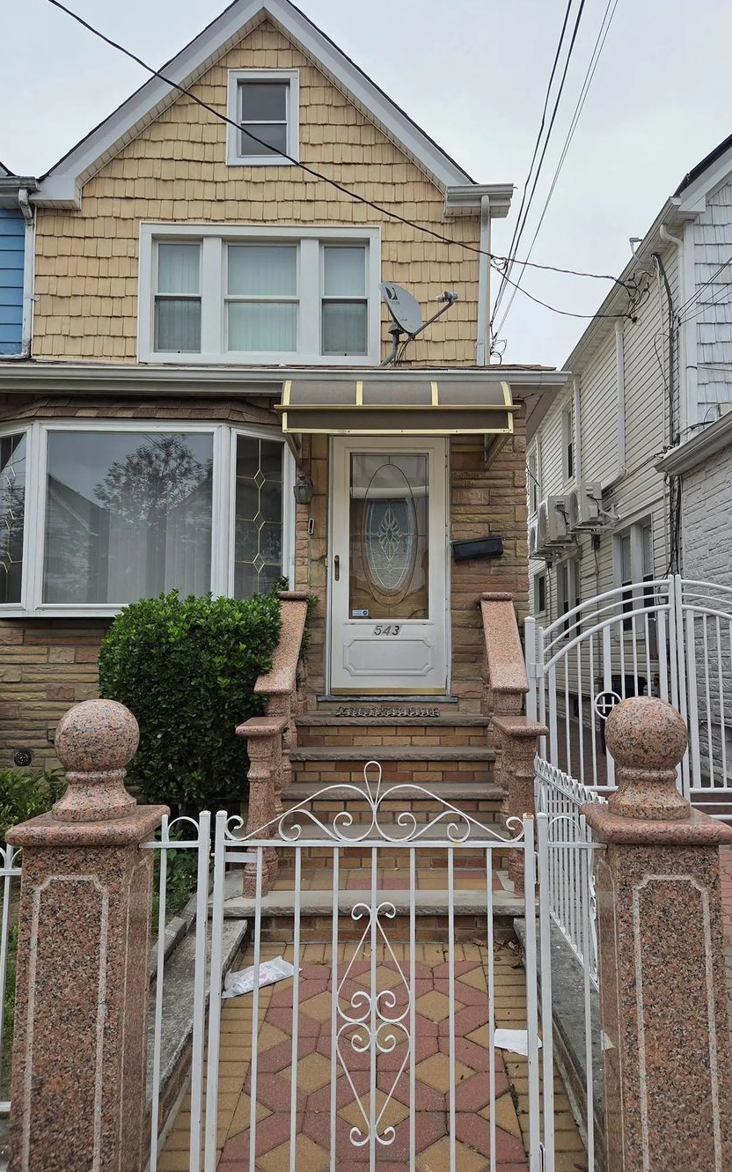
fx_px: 798
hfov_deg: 49.3
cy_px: 579
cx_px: 385
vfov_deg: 72.5
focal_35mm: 25
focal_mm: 5.4
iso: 80
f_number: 1.8
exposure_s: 1/4187
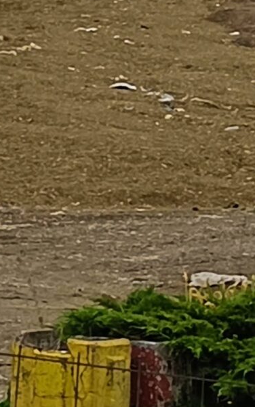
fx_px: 2456
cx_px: -486
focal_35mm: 221
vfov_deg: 9.4
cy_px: -63
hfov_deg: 5.6
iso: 100
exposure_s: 1/123
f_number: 1.75
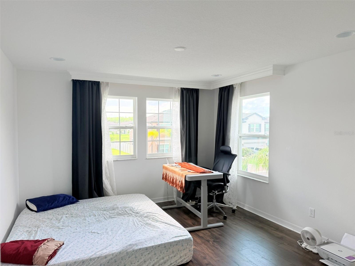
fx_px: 246
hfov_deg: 71.6
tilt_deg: -2.3
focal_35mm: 24
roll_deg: -0.3
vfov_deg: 56.8
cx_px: 178
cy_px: 133
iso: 125
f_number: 1.78
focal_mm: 6.76
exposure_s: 1/240
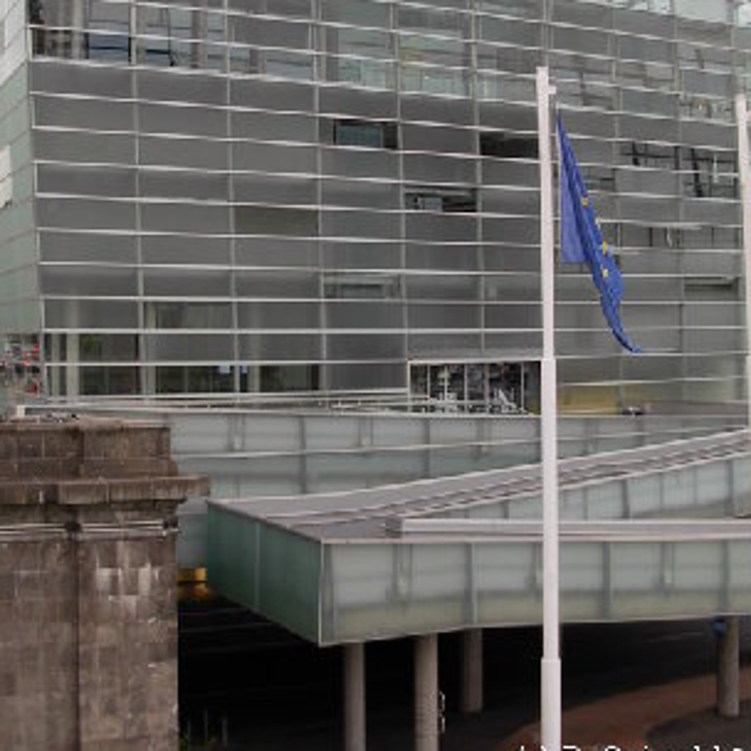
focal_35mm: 53
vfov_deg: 31.6
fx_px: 1301
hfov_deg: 32.2
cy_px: 188
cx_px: 356
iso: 79
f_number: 2.9
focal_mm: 6.3
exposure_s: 1/93.1
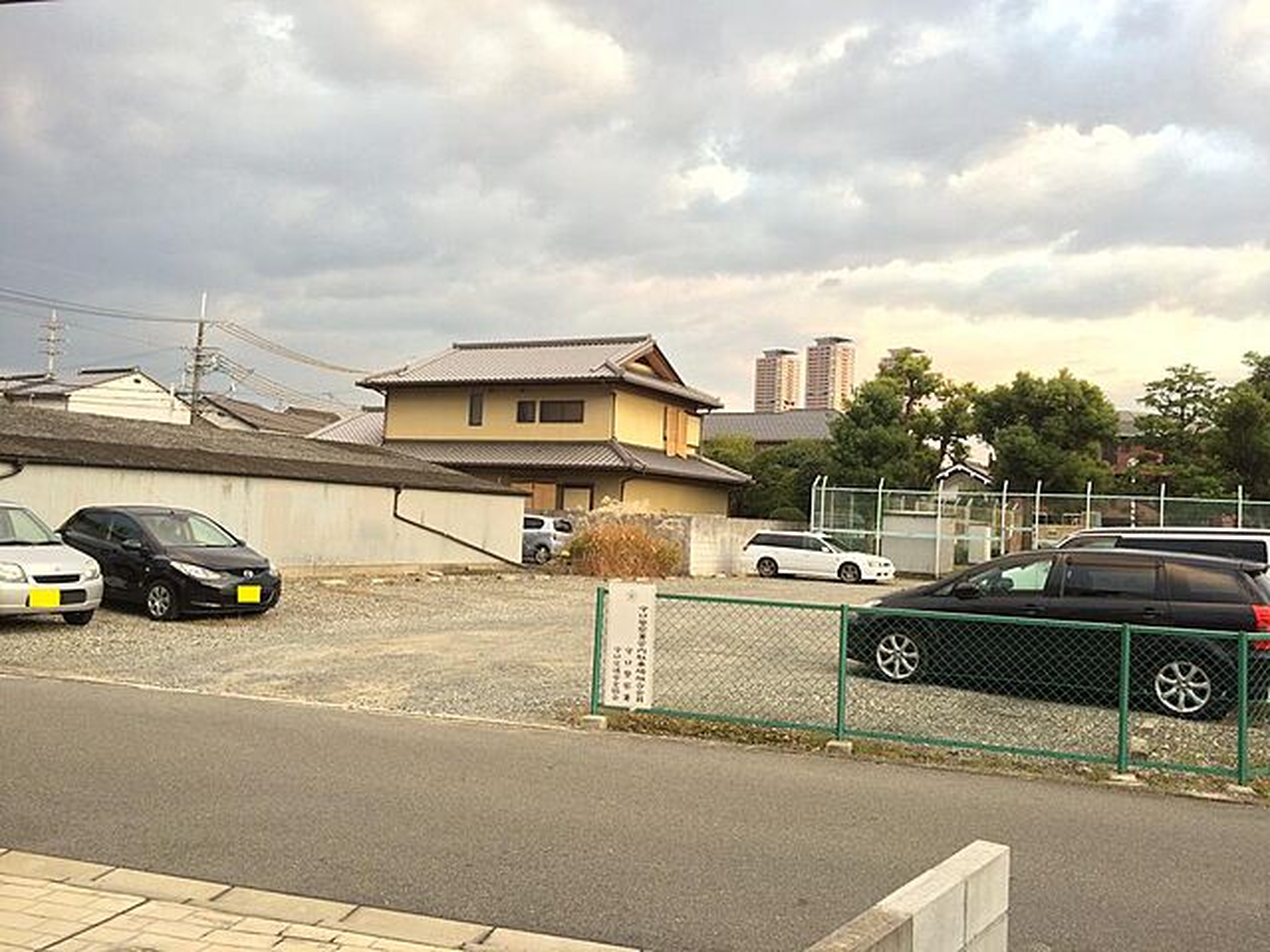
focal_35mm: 29
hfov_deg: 61.7
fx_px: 1064
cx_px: 635
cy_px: 476
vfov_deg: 48.2
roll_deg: -2.5
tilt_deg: +1.9
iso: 50
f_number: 2.2
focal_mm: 4.15
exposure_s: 1/60
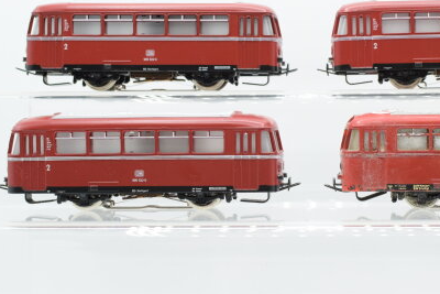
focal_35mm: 79
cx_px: 316
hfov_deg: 25.5
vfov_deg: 17.3
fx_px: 963
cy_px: 113
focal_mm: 35
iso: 400
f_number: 8
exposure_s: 1/125
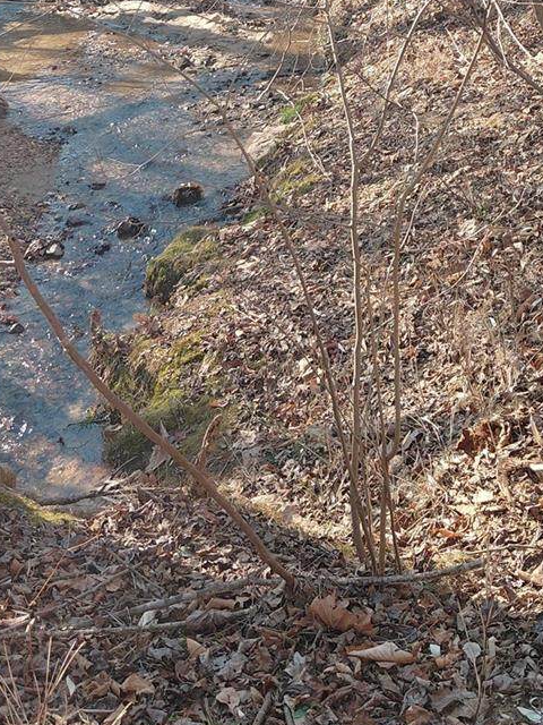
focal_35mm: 60
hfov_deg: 24.3
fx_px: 1255
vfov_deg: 29.9
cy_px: -10
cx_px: 350
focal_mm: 4.69
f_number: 1.8
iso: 50
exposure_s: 1/543
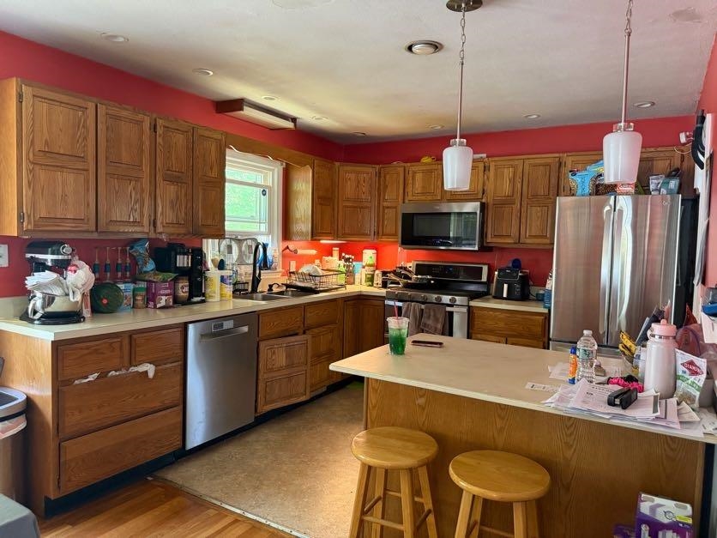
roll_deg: -1.4
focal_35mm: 24
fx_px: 497
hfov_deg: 71.6
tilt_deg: -3.7
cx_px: 358
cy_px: 269
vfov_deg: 56.8
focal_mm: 6.76
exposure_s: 1/60
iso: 500
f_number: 1.78
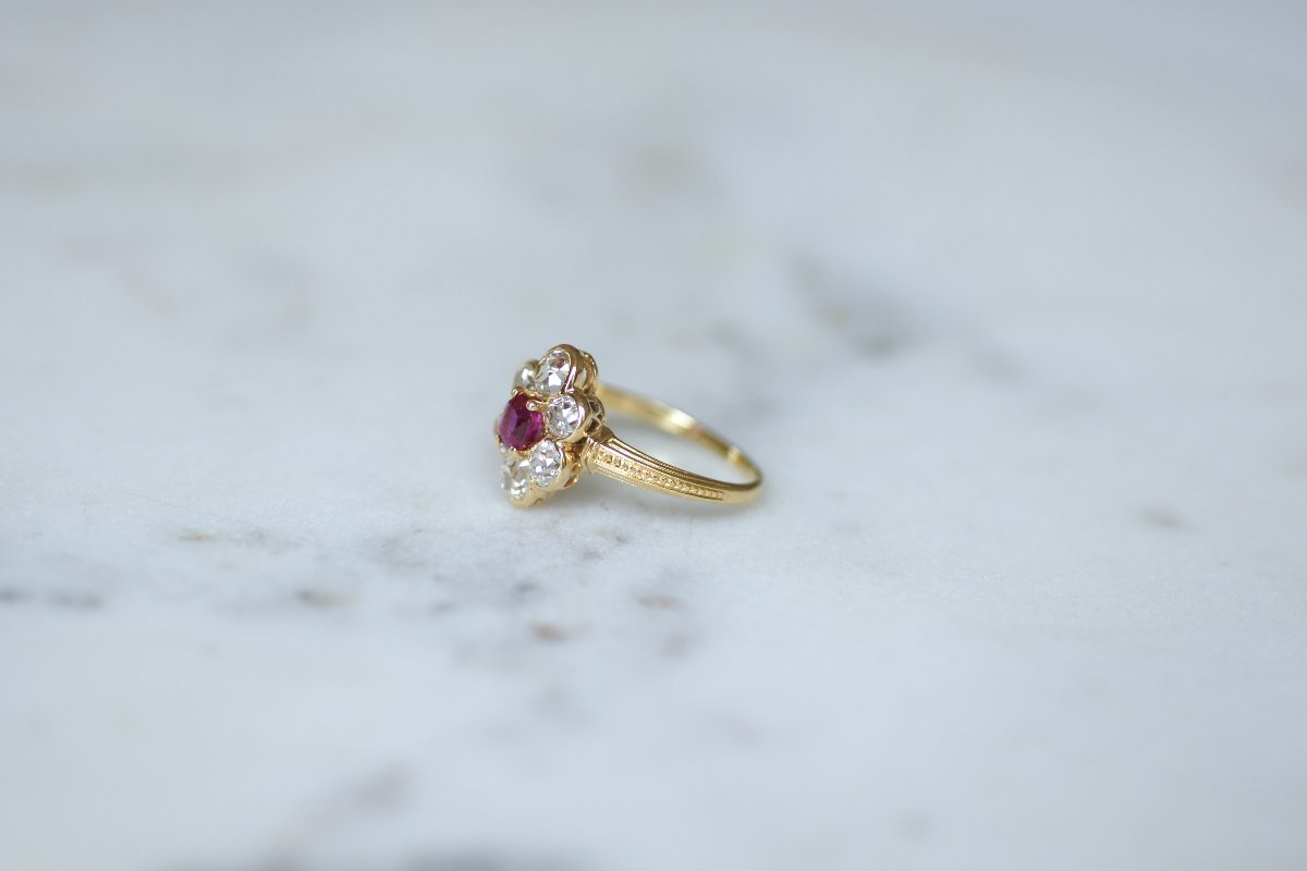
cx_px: 654
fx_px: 3812
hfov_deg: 19.5
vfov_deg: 13.0
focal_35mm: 105
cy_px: 436
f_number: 2.8
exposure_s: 1/125
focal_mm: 70
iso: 200
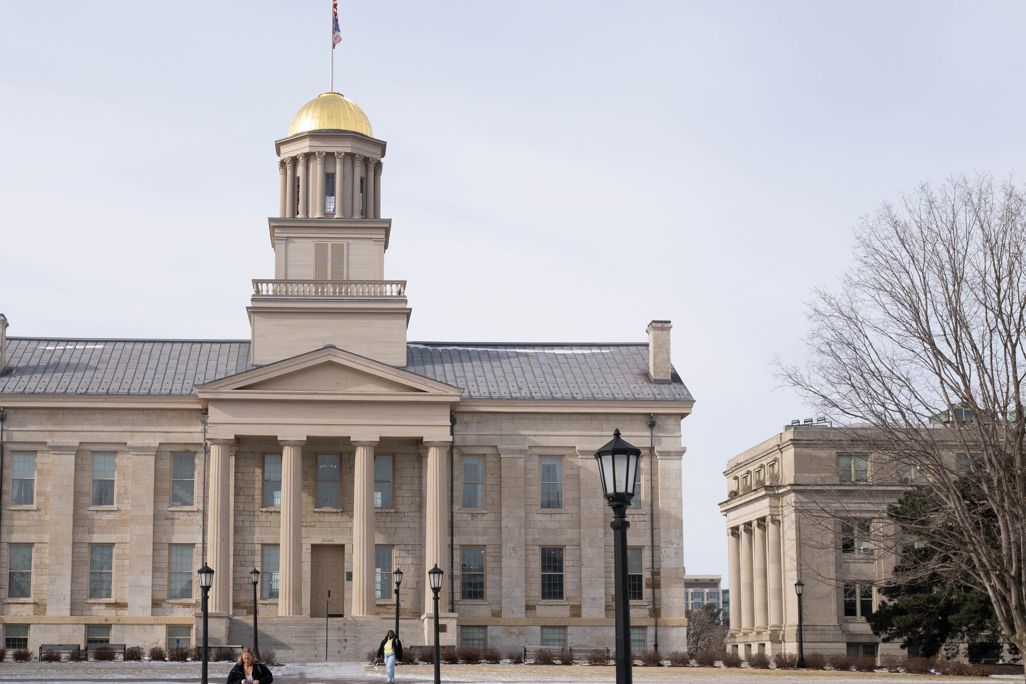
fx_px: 1739
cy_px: 397
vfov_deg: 22.2
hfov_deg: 32.7
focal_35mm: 61
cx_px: 392
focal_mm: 38
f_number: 9
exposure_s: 1/640
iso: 320
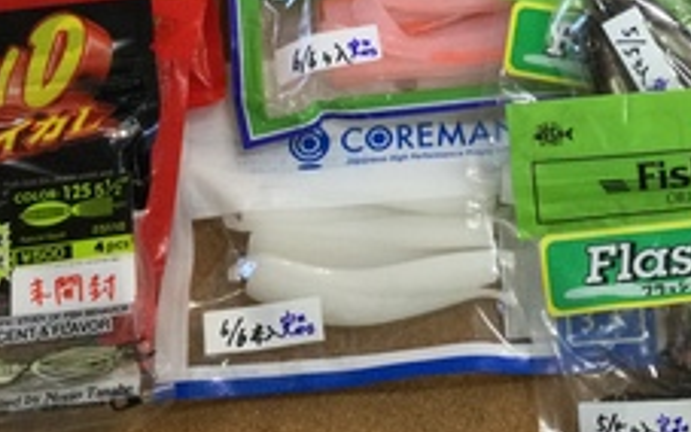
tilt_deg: -65.2
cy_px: -122
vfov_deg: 14.4
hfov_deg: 23.6
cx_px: 517
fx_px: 1639
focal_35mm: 87
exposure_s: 1/30
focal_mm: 3.3
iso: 32
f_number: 2.4
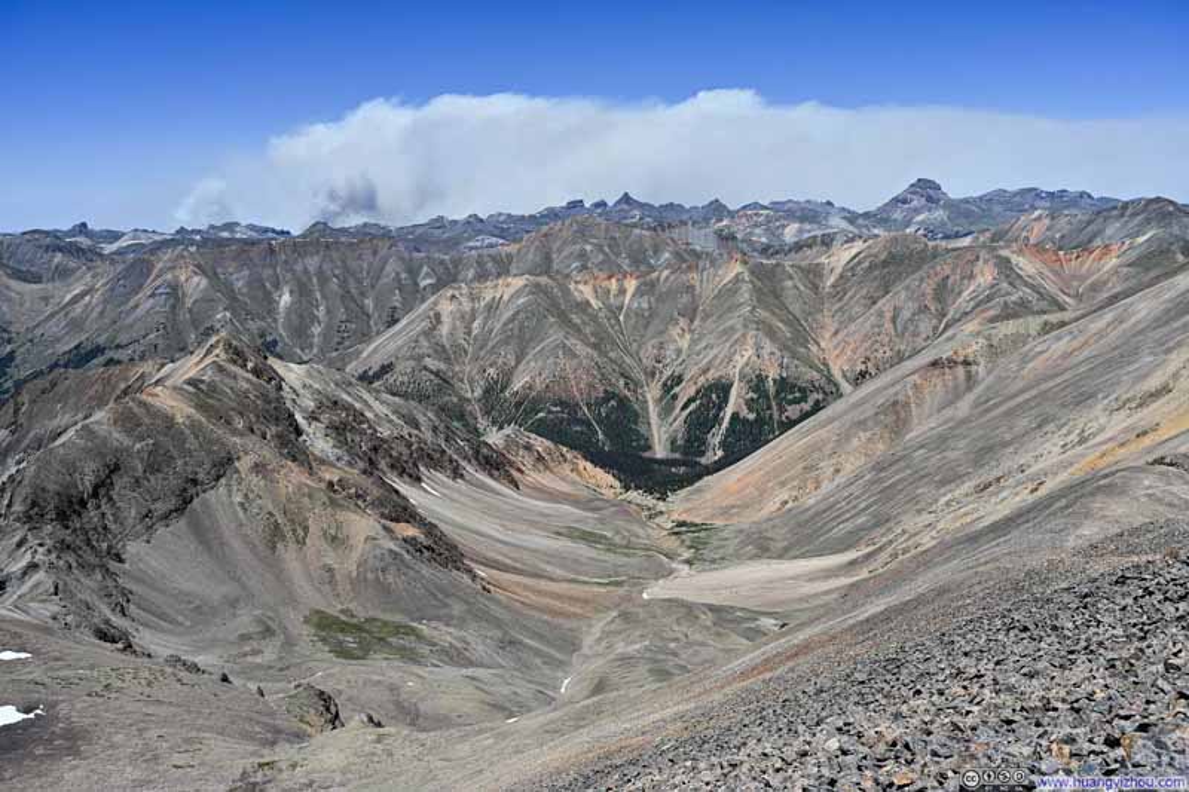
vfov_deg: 41.7
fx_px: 1040
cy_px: 396
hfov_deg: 59.5
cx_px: 594
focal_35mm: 32
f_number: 6.3
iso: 64
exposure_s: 1/640
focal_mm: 31.5
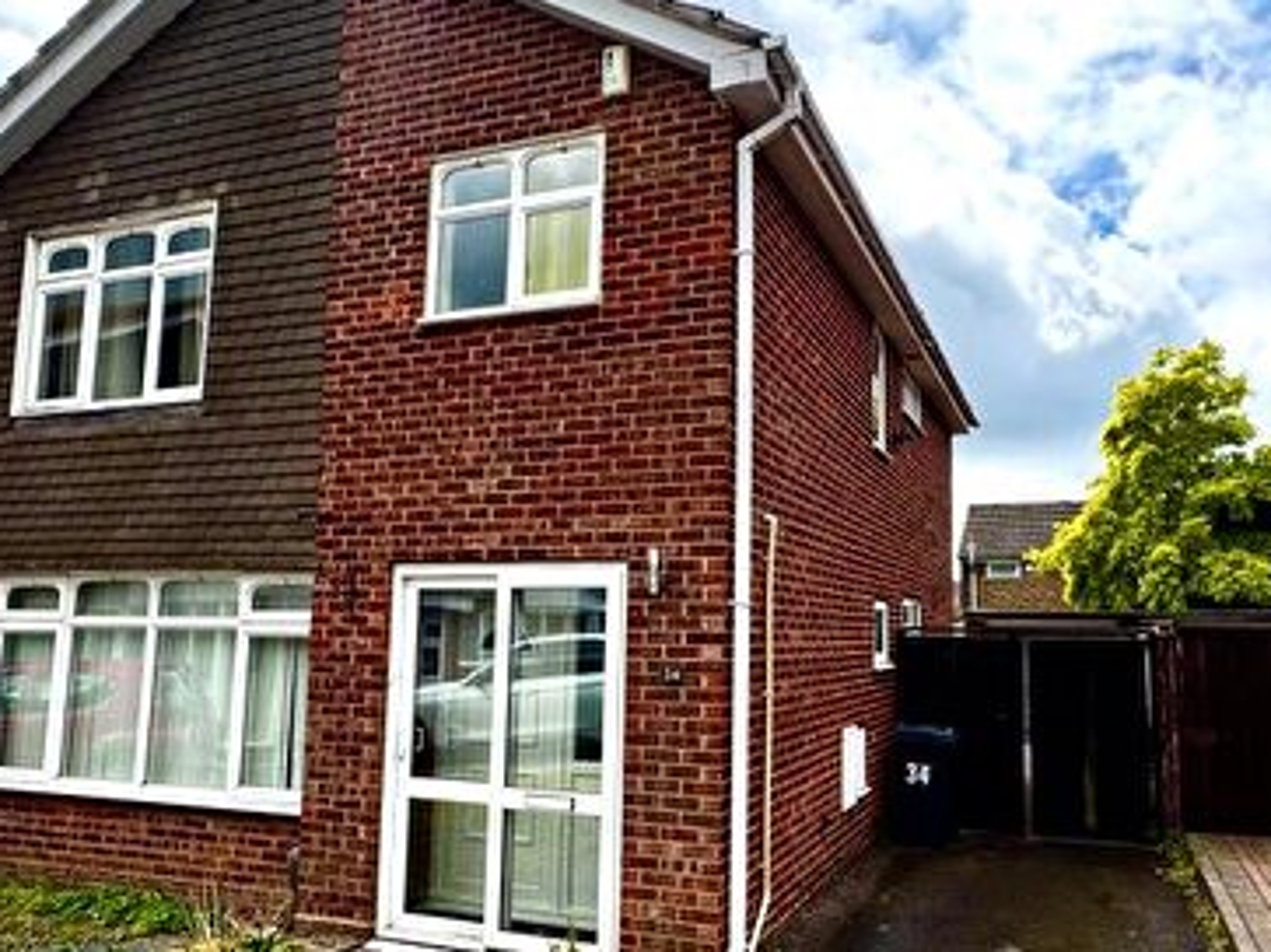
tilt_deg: +7.5
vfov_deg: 51.2
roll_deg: -1.2
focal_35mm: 27
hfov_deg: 64.8
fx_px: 991
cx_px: 756
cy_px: 527
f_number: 2.2
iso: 40
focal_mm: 2.22
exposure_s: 1/1078
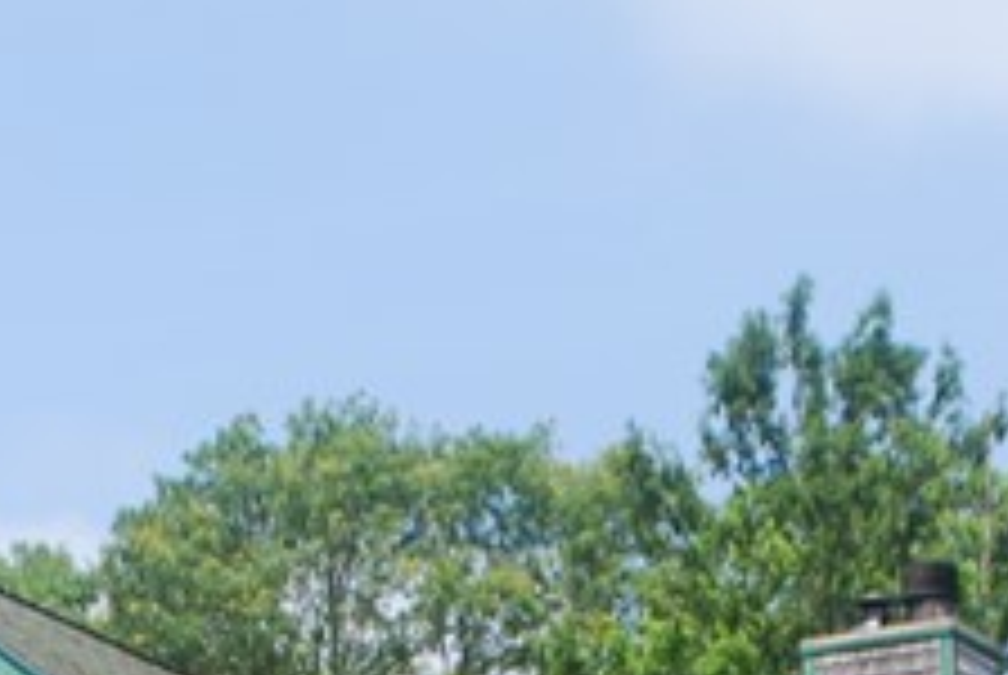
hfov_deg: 11.8
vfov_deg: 7.7
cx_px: 551
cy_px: 1107
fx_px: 4878
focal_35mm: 174
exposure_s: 1/200
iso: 100
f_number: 7.1
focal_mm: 24
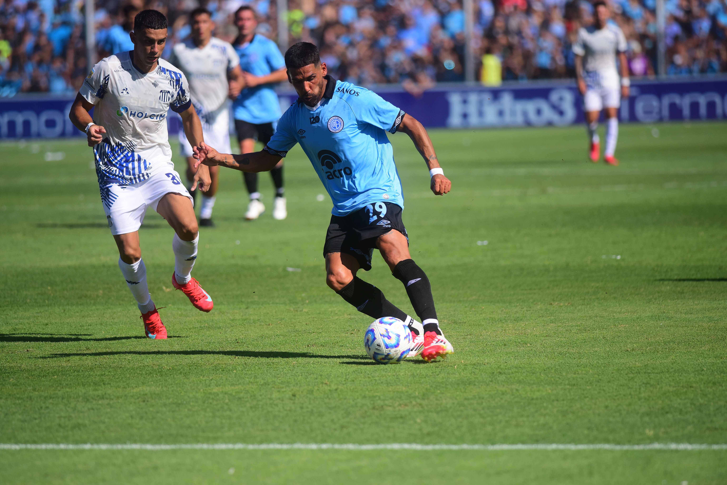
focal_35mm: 300
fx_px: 6058
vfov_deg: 4.6
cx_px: 364
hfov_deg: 6.9
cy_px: 242
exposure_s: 1/6400
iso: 640
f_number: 4
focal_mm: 300
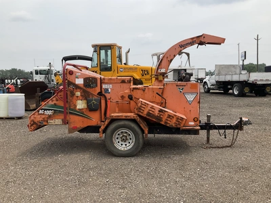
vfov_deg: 48.2
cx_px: 136
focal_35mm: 29
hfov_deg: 61.7
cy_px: 102
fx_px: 227
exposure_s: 1/2141
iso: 25
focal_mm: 3
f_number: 1.8
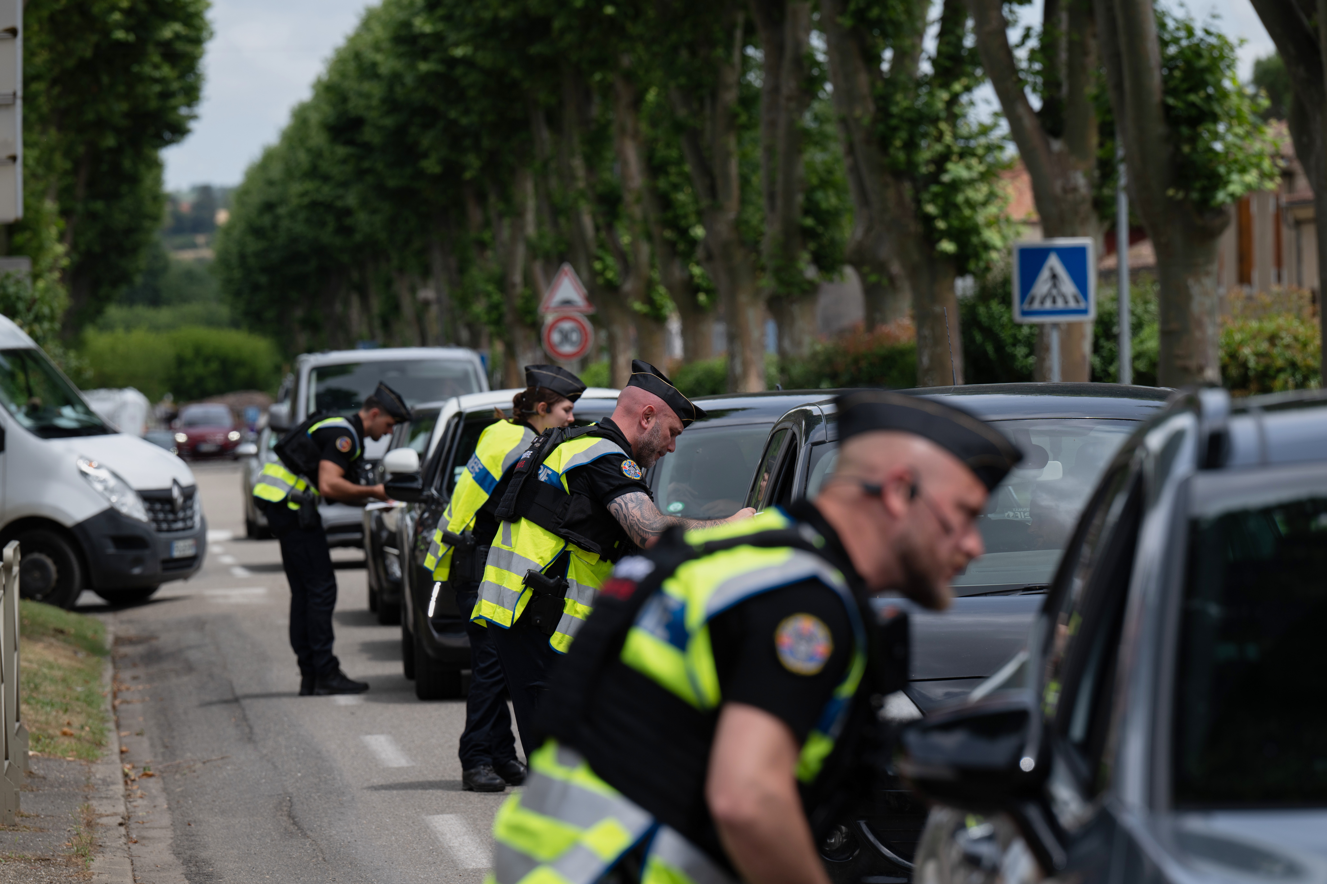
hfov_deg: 10.3
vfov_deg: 6.9
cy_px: 442
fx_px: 7372
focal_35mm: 200
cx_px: 664
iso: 100
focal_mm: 200
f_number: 6.3
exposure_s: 1/500
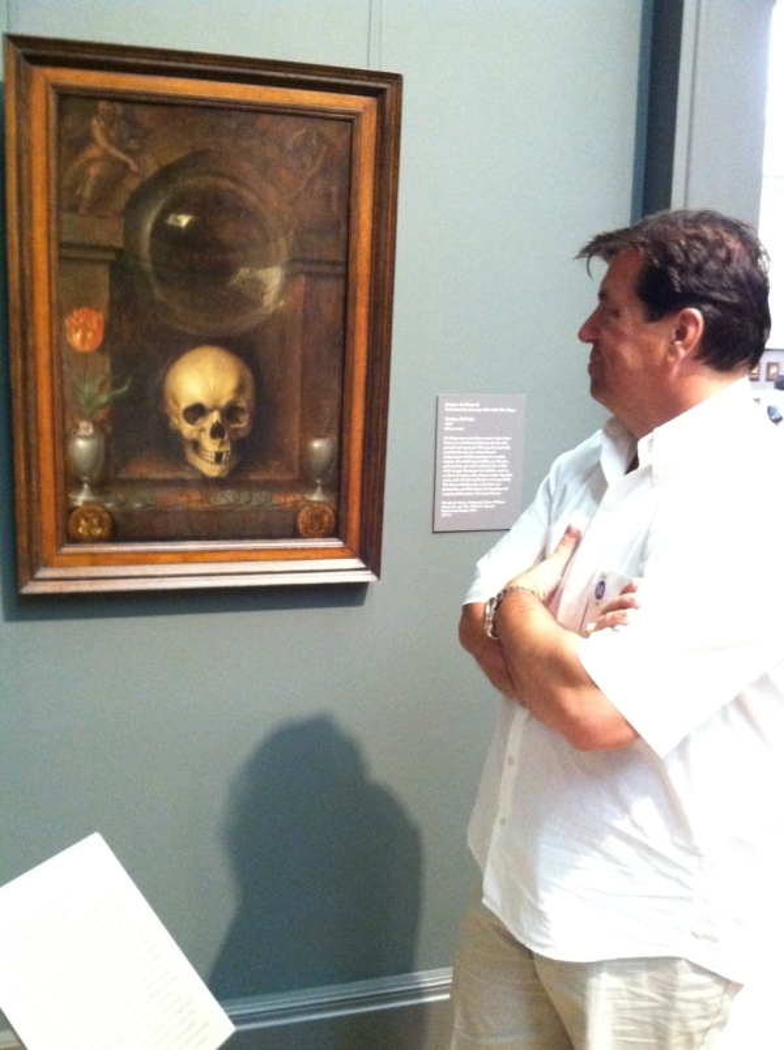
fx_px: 1060
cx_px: 392
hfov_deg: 40.6
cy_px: 525
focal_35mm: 35
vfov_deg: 52.7
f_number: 2.8
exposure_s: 1/15
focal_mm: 3.85
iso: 800
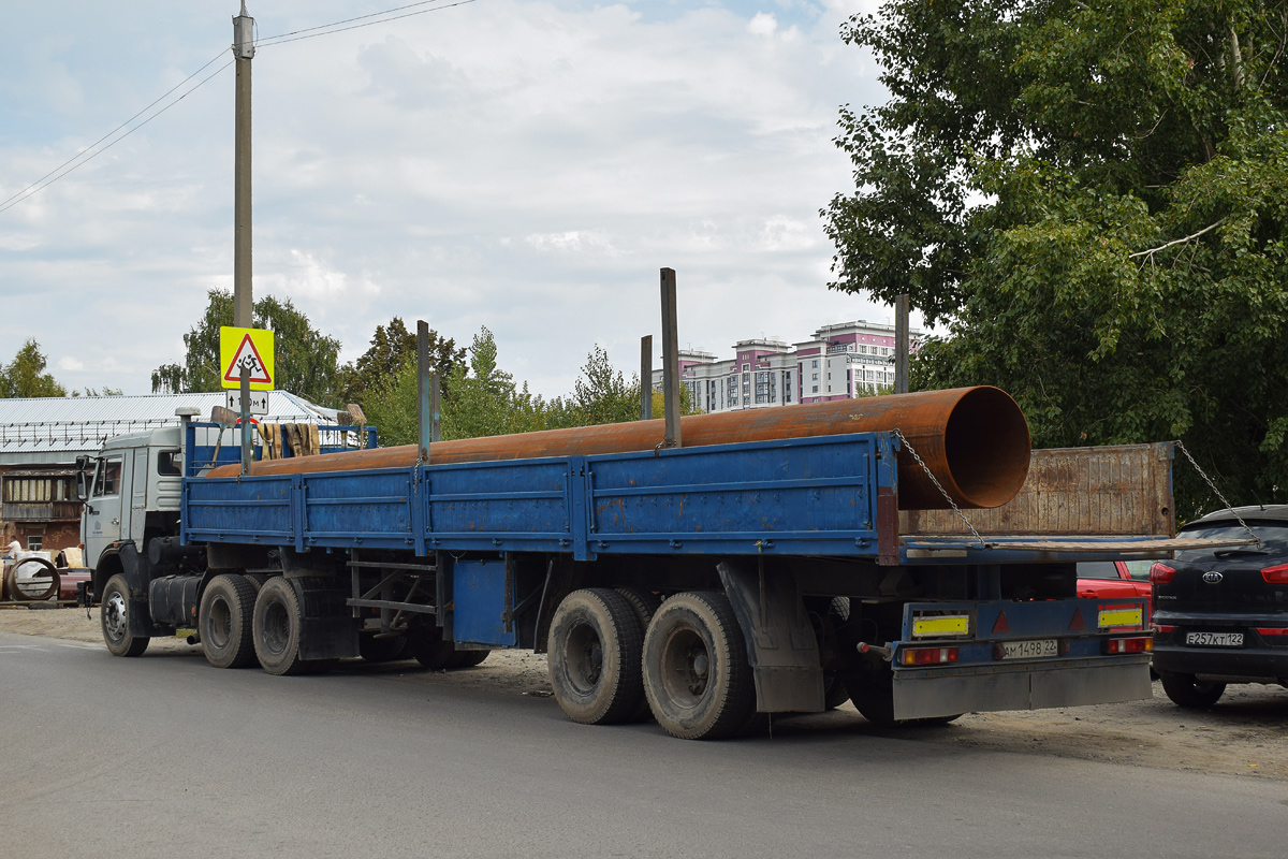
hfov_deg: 45.0
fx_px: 1556
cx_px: 644
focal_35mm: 44
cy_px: 430
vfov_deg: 30.8
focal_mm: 29
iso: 200
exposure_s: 1/500
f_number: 6.3
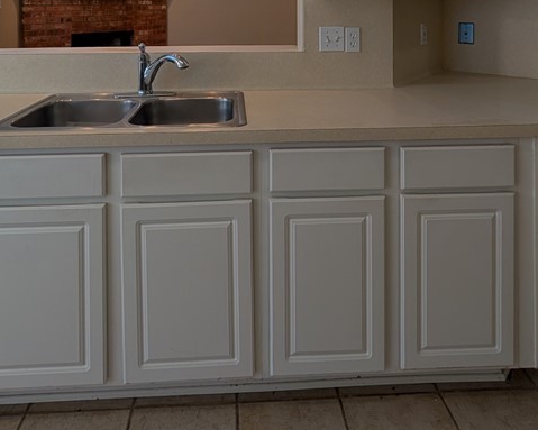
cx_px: 251
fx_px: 398
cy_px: 9
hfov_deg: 68.0
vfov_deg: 47.9
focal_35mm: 25
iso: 69
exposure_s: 1/120
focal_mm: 2.02
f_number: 1.7
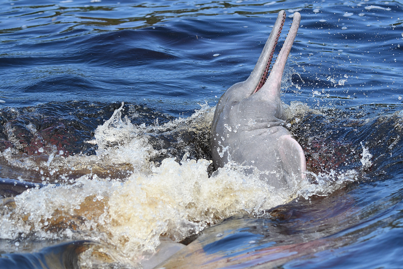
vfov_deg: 6.1
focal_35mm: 225
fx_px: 2519
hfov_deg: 9.1
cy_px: 134
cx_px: 202
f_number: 5.6
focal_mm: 150
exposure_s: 1/4000
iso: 1250
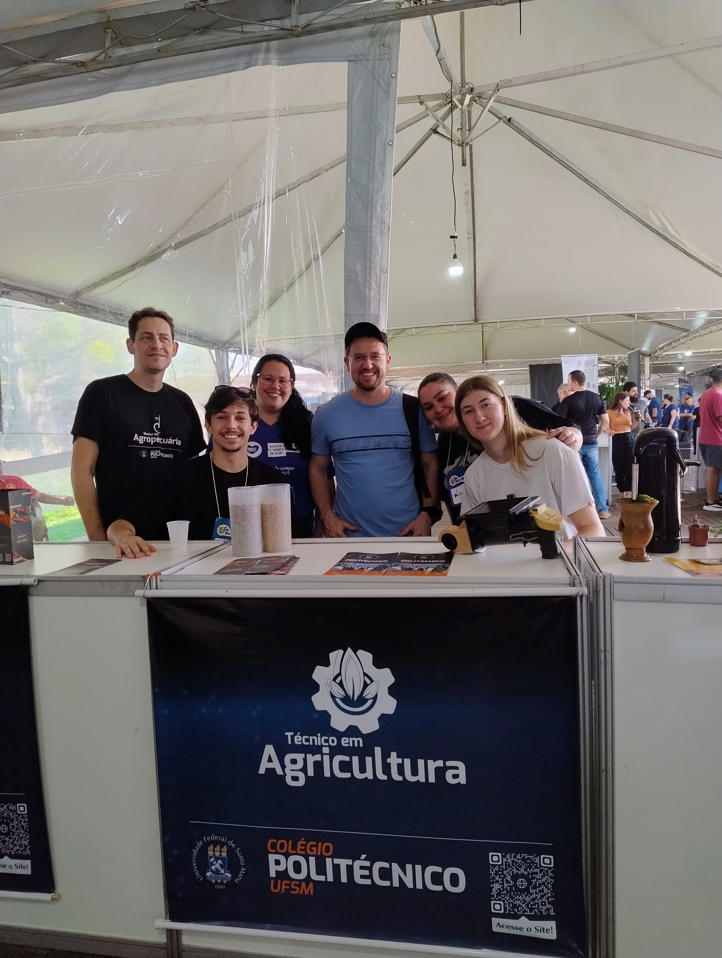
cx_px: 361
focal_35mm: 24
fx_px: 666
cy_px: 479
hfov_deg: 56.9
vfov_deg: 71.5
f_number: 1.8
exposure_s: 1/120
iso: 133
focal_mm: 5.56
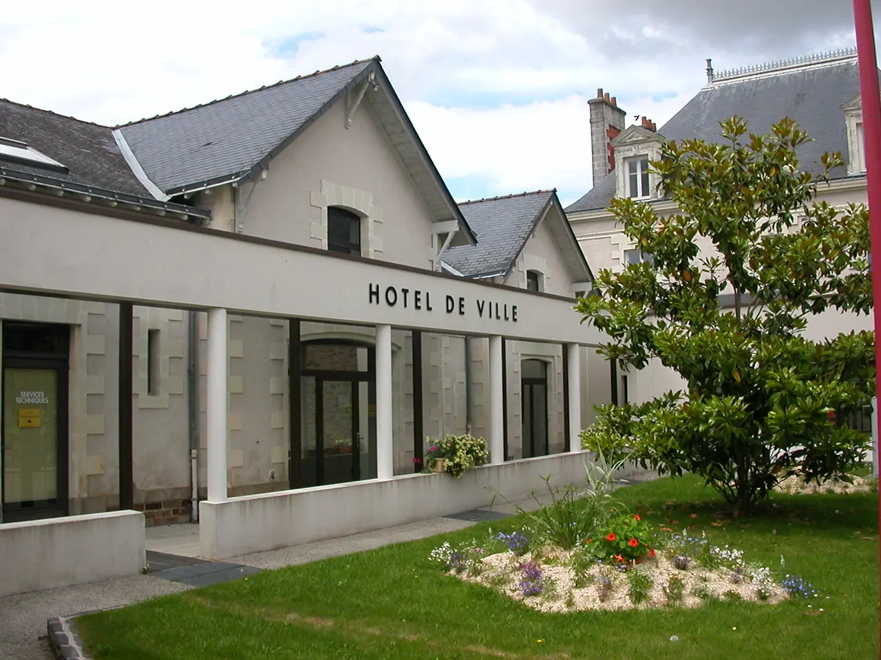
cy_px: 330
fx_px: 942
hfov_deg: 50.1
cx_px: 440
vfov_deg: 38.7
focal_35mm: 37
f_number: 4.5
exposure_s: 1/488
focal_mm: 5.6
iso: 100
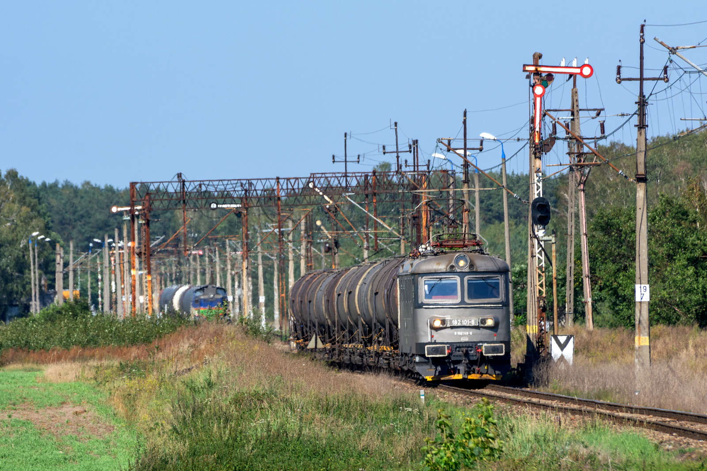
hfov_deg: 5.1
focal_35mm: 405
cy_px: 236
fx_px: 7954
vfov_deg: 3.4
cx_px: 354
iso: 100
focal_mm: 270
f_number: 9
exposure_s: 1/500
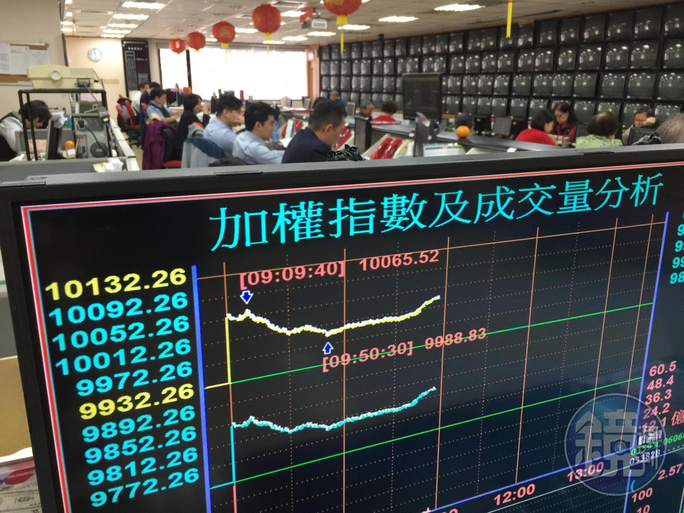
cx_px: 342
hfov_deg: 61.7
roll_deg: -1.4
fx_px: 573
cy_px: 256
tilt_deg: -15.4
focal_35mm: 29
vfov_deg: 48.2
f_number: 2.2
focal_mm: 4.15
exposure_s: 1/30
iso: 50
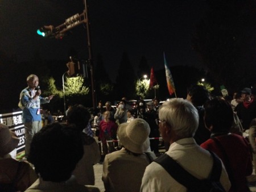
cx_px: 128
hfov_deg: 55.3
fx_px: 244
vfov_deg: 43.0
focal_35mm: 33
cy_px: 96
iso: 800
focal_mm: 4.12
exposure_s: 1/15
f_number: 2.4
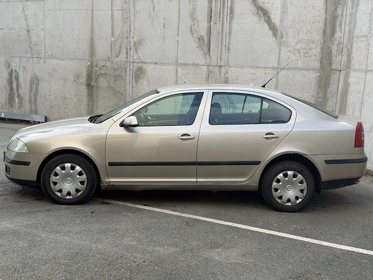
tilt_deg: -8.1
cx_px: 186
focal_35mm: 48
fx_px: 517
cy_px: 140
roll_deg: -2.3
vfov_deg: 30.3
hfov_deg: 39.7
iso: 64
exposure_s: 1/1222
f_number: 1.78
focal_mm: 6.76
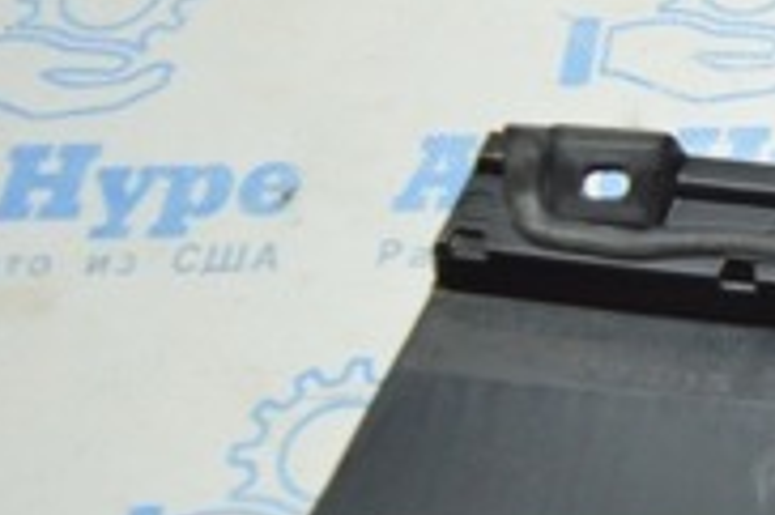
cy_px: 317
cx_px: 1260
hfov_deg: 18.3
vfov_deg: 14.4
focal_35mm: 95
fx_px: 2043
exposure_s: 1/40
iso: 400
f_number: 3.5
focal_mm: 18
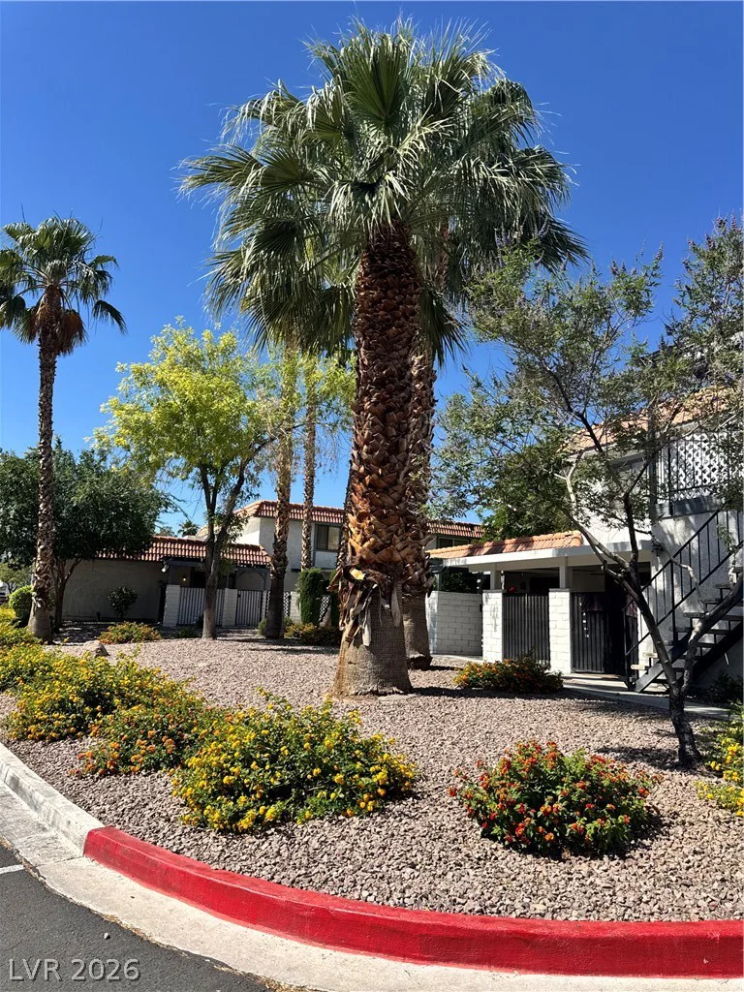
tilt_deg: +11.1
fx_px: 688
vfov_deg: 71.6
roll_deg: -0.9
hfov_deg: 56.8
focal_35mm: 24
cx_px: 372
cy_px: 496
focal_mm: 6.76
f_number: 1.78
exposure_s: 1/4049
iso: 80
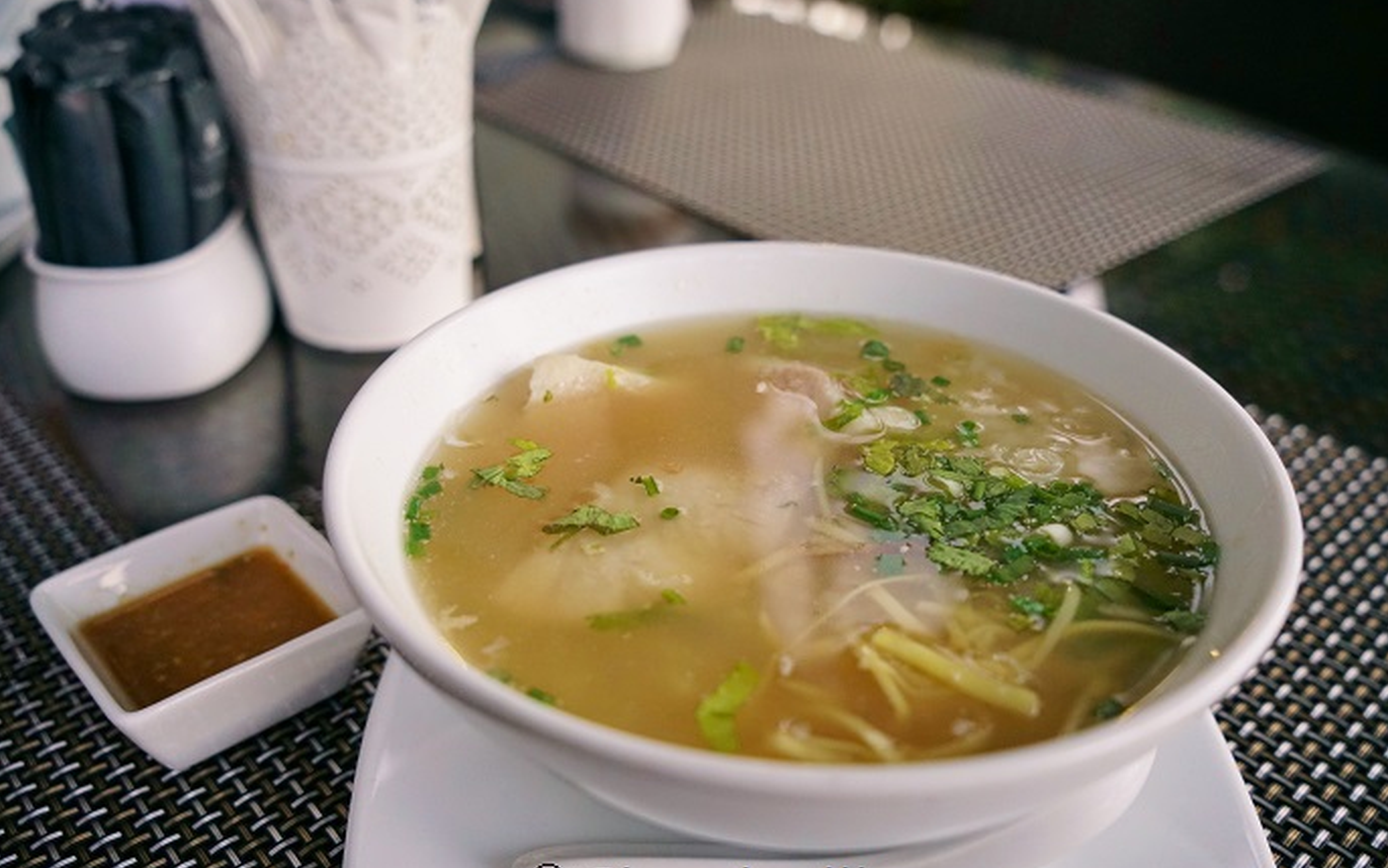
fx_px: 1173
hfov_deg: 61.2
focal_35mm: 31
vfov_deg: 40.6
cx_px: 710
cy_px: 457
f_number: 5
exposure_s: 1/200
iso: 800
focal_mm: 29
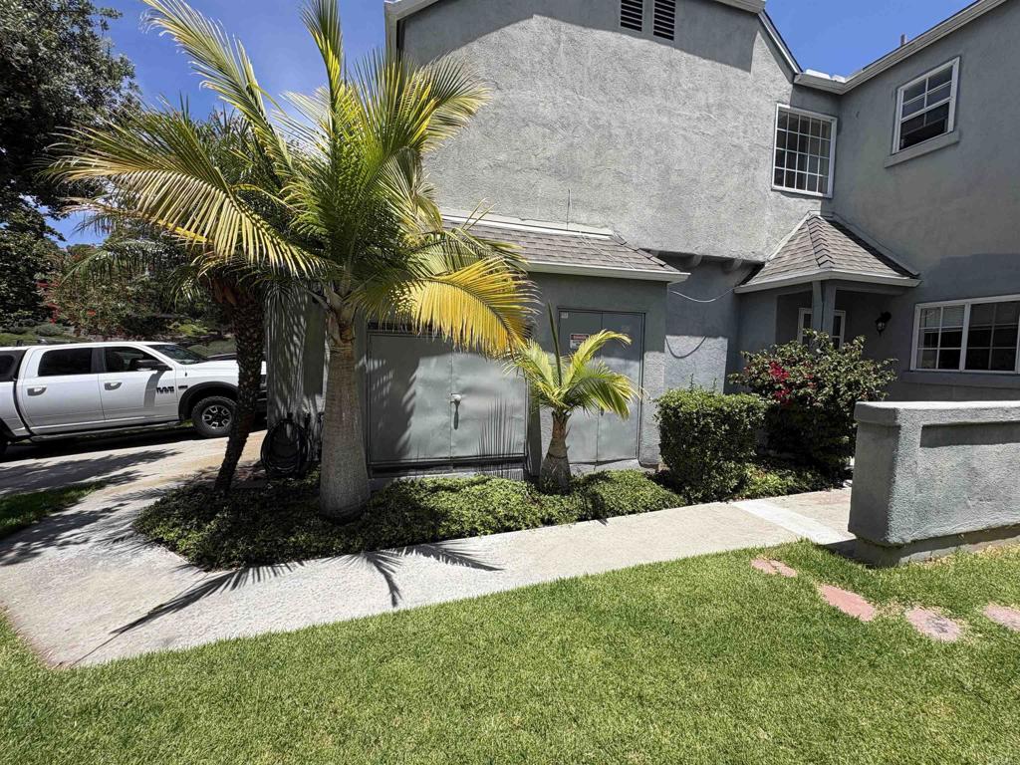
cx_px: 510
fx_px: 413
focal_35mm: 14
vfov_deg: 85.7
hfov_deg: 102.1
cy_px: 382
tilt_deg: -3.8
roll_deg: -0.2
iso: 40
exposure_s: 1/1277
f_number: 2.2
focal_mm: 2.22
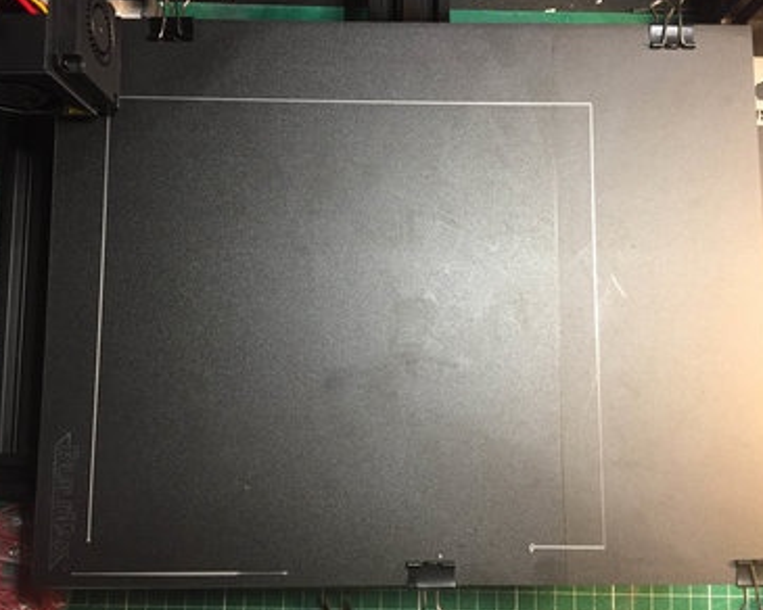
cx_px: 387
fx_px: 700
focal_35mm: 31
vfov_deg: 47.1
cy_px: 303
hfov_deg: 57.2
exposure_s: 1/33
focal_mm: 4.15
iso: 200
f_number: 2.2
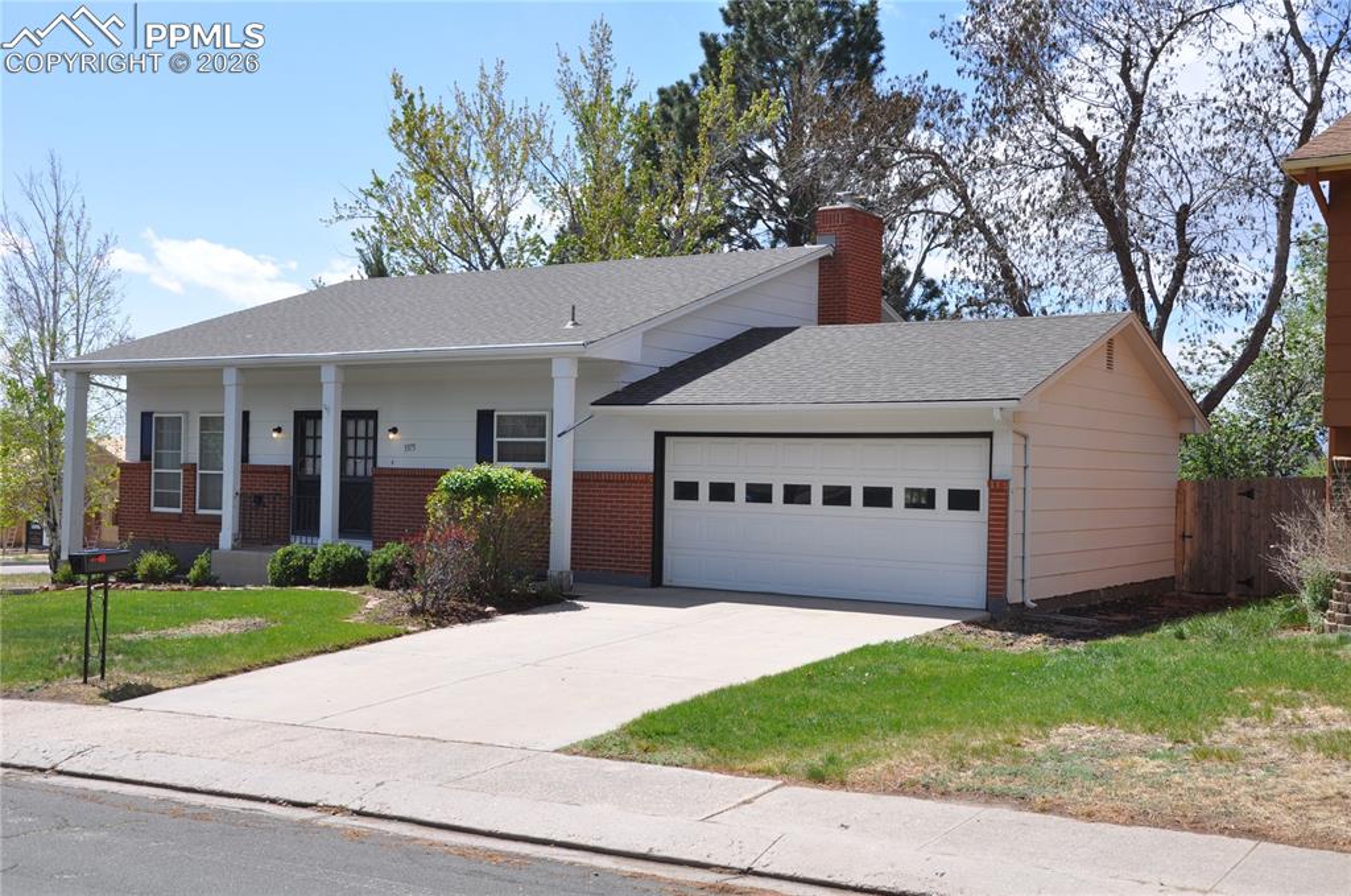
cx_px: 676
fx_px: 1461
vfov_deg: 34.1
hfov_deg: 49.6
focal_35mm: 39
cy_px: 448
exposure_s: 1/320
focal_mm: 26
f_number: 9
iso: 200
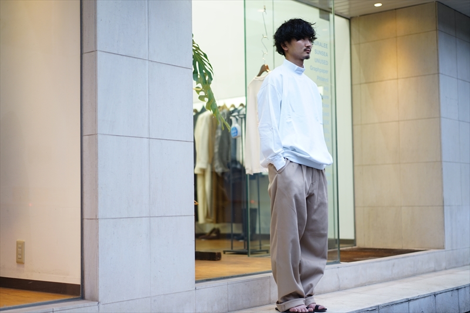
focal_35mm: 55
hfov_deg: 36.3
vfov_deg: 24.6
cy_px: 156
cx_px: 235
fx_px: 718
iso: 160
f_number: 1.8
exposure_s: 1/60
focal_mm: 55
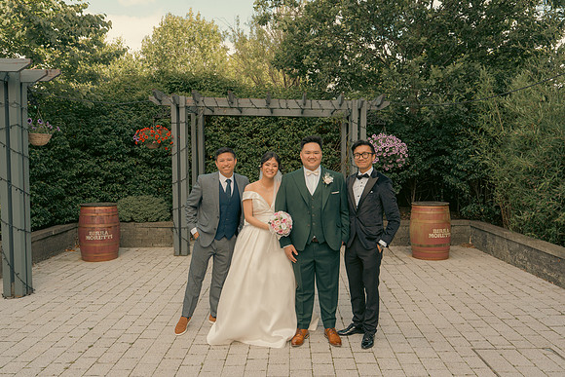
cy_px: 188
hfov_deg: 61.9
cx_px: 282
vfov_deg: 43.6
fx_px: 471
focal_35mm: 30
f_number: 5.6
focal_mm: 30
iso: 200
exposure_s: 1/160
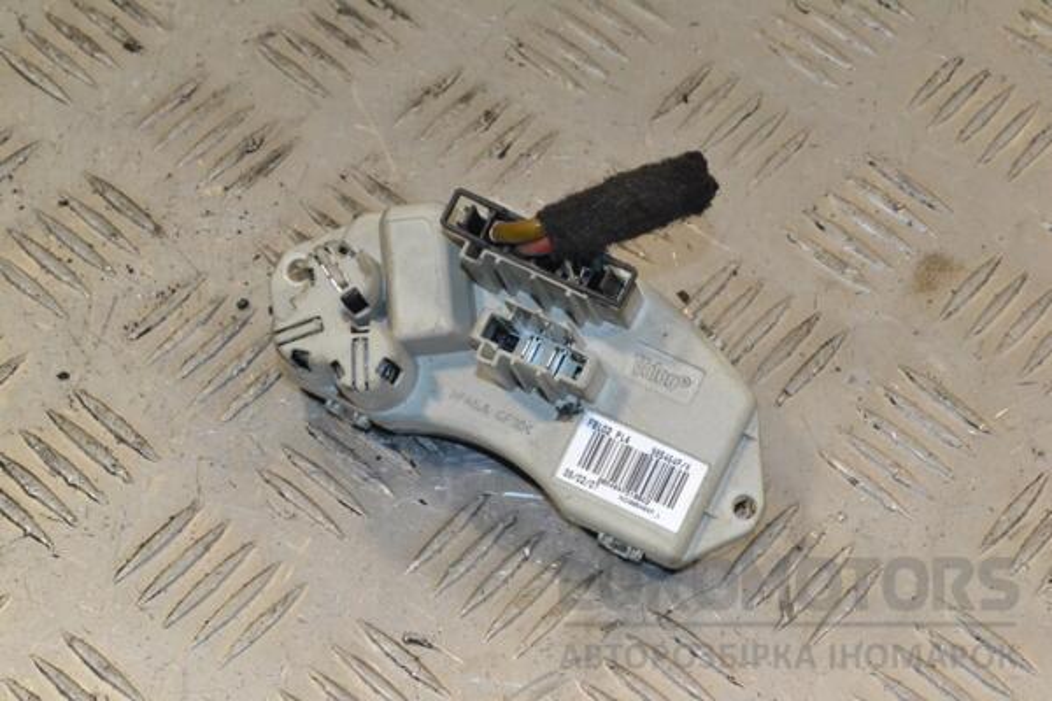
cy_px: 350
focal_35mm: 82
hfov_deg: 24.6
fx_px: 2411
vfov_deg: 16.6
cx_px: 526
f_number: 14
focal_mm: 55
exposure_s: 1/200
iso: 3200
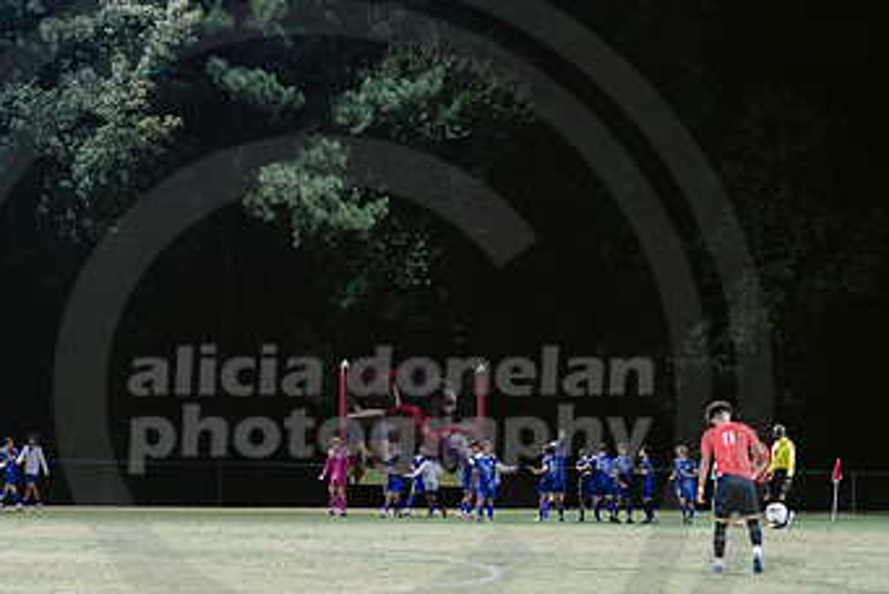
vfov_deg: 9.0
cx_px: 310
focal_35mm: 153
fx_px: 3781
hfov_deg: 13.4
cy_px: 400
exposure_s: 1/160
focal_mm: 90
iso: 2000
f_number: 3.5
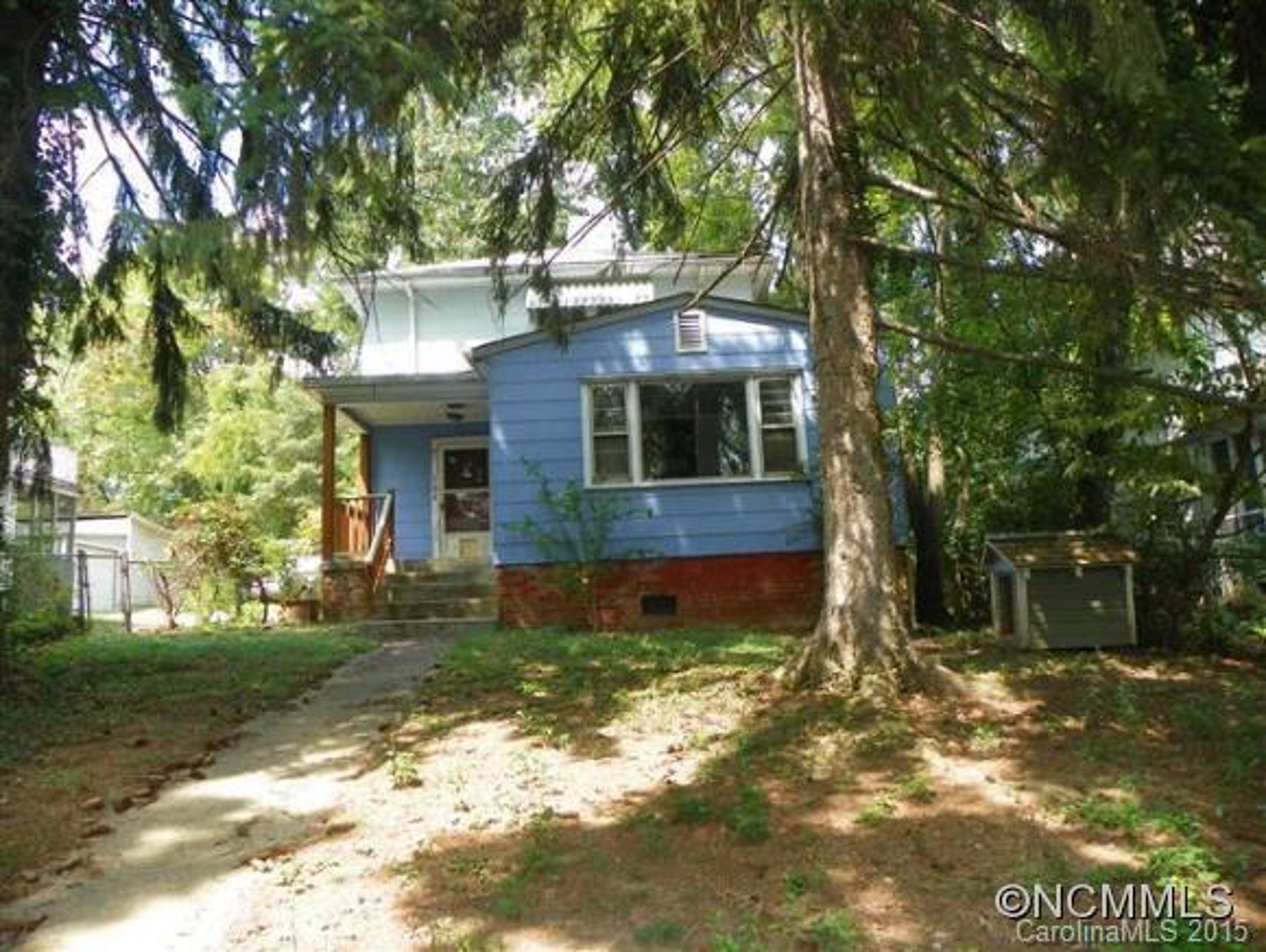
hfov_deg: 67.3
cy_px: 476
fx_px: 952
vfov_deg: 53.1
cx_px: 633
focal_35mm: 26
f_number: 2.8
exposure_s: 1/160
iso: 64
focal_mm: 4.6
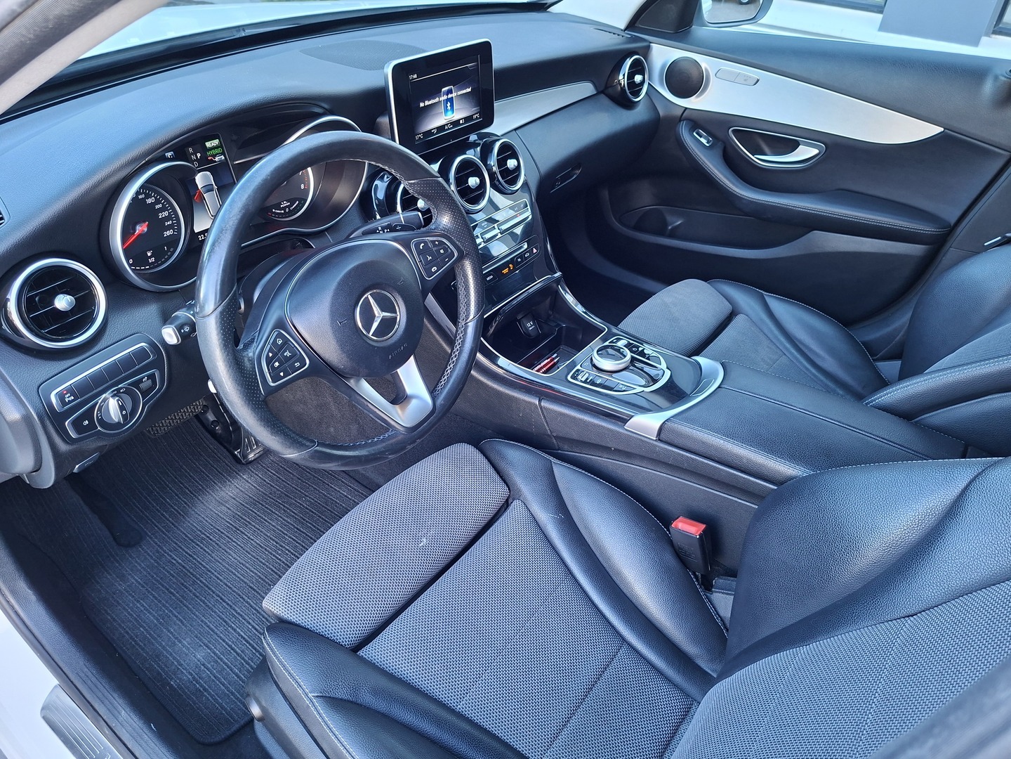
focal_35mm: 23
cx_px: 506
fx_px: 672
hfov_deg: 73.9
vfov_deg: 58.9
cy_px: 380
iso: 250
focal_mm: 5.54
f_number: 1.8
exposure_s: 1/100
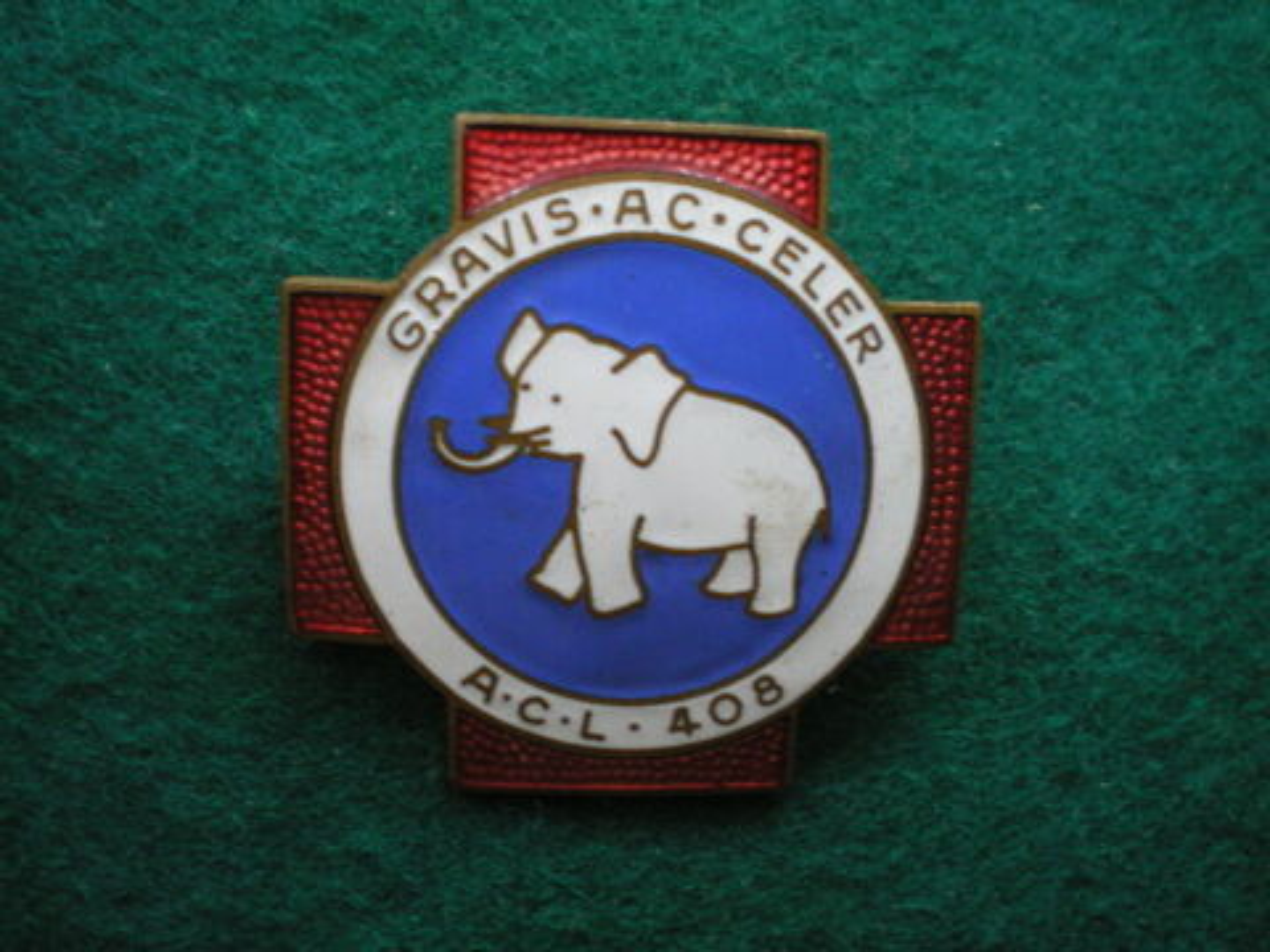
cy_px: 476
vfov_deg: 37.7
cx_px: 635
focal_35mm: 38
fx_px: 1394
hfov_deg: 49.0
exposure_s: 1/50
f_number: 3.1
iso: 400
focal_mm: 6.3
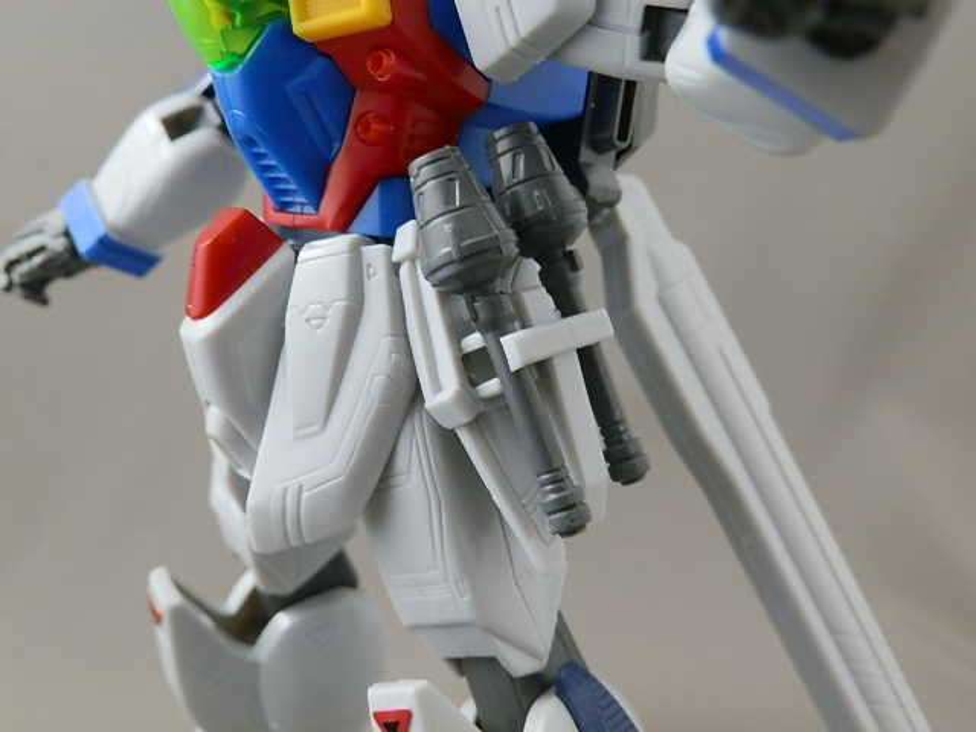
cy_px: 366
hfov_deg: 54.0
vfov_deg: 41.8
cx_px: 488
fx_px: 959
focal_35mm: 34
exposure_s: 1/8
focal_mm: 6.17
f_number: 3.5
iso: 200
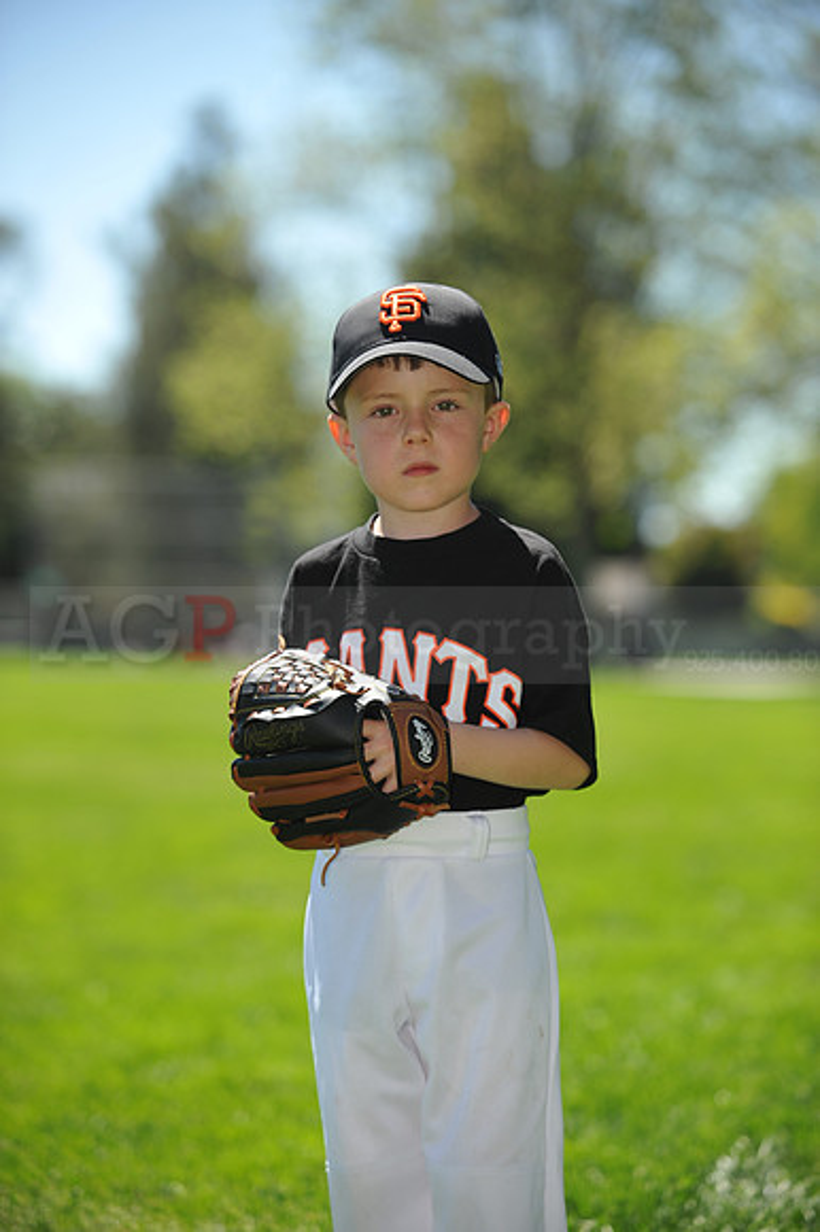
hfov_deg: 11.4
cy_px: 616
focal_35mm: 120
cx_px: 410
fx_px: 4105
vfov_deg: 17.1
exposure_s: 1/1250
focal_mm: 120
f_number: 4
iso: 200
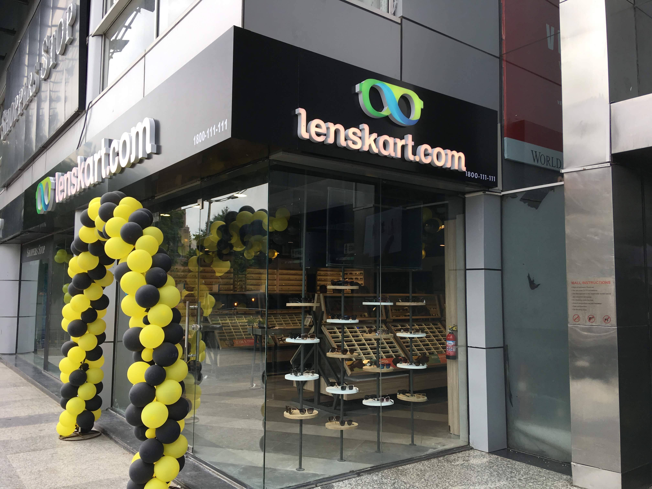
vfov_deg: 48.2
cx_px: 326
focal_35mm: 29
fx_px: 546
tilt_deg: +4.8
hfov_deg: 61.7
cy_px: 244
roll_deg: +1.2
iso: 25
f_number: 2.2
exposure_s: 1/519
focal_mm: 4.15
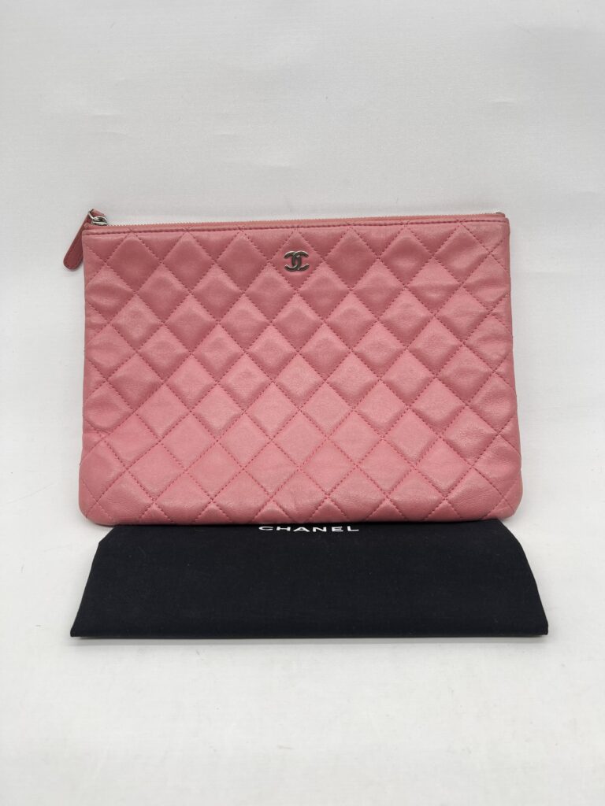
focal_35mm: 26
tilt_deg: -29.0
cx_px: 302
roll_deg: +0.1
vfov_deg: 67.3
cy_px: 403
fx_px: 606
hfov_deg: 53.1
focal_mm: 5.7
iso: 32
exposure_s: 1/126
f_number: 1.5
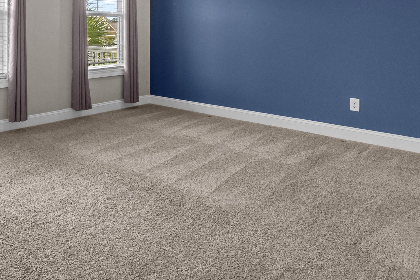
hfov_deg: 53.1
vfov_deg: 37.0
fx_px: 385
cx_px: 78
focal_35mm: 33
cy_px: 19
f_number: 8
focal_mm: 16
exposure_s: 1/15
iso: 640
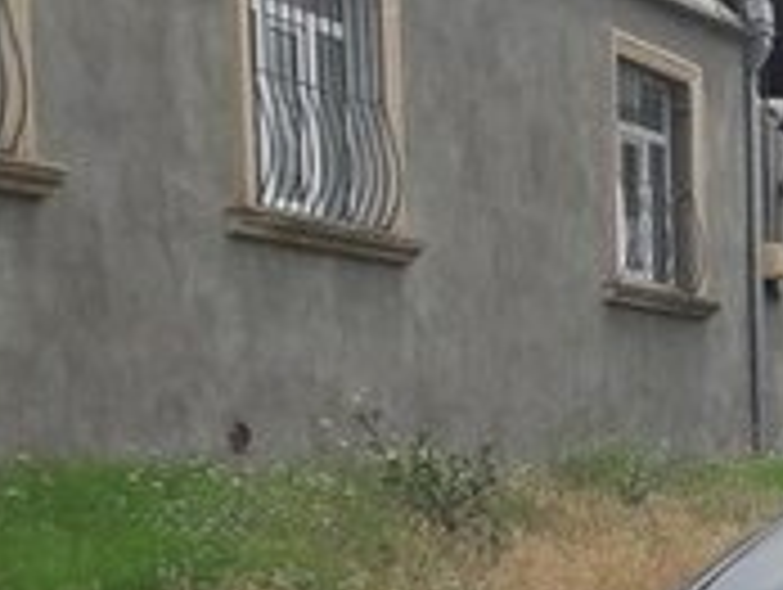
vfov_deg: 13.4
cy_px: 817
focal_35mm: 106
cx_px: 1395
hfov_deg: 15.9
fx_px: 2401
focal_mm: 3.7
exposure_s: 1/1018
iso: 40
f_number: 1.9
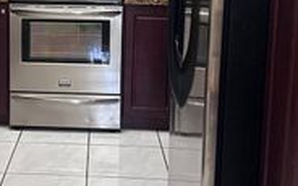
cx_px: 62
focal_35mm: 69
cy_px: 9
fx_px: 560
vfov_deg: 18.5
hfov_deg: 29.1
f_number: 1.78
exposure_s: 1/60
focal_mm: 6.86
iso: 320
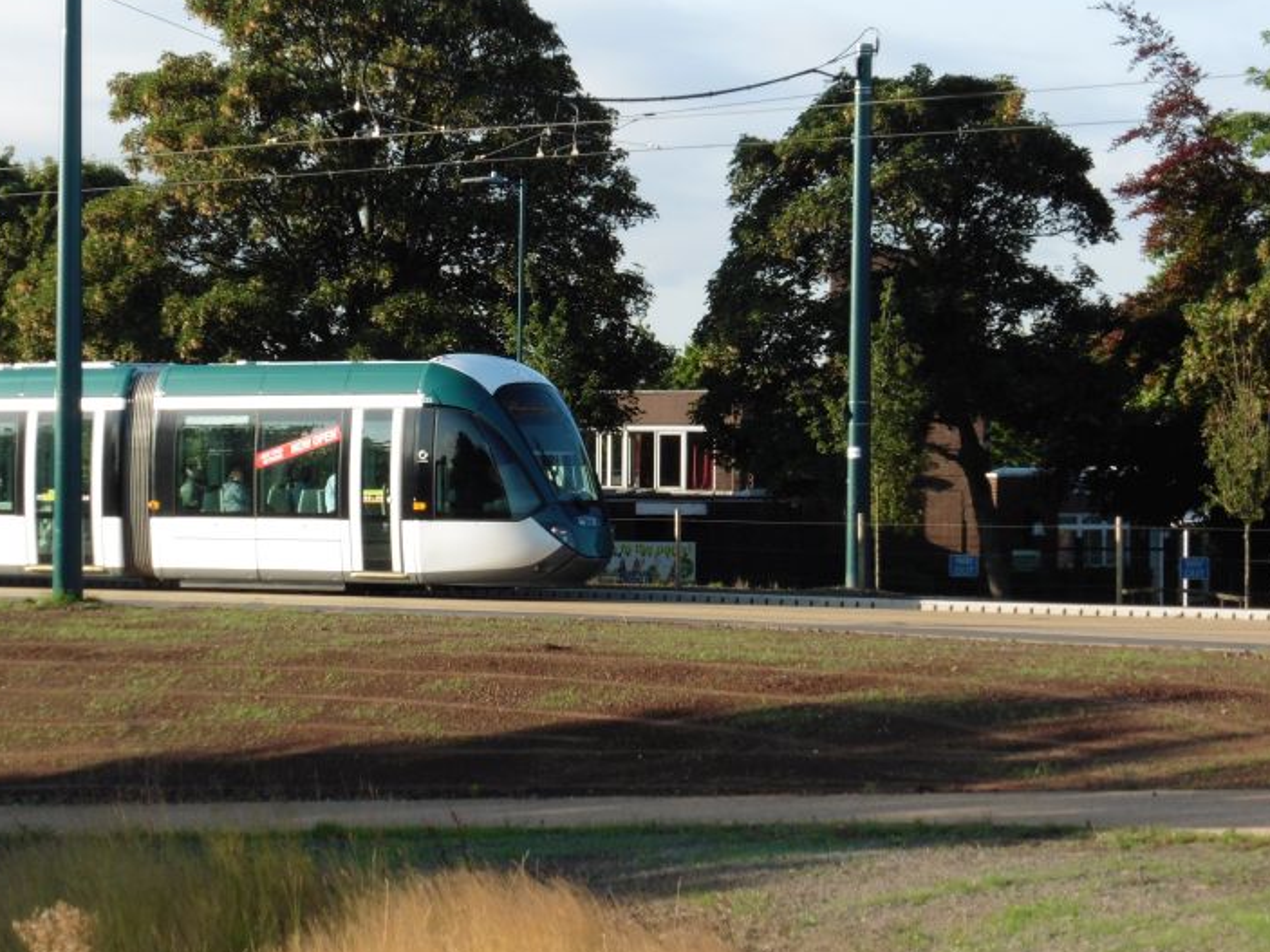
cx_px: 537
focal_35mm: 128
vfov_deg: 11.6
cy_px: 455
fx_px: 4695
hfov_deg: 15.4
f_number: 6.3
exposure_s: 1/160
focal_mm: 16.1
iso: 100
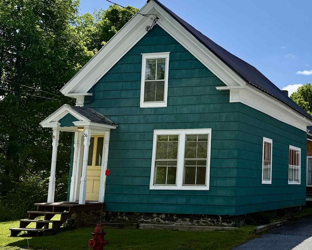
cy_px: 125
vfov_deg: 30.8
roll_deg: -0.7
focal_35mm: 49
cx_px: 290
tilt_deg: +5.9
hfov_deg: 35.4
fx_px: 452
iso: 80
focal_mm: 6.76
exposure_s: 1/6173
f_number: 1.78
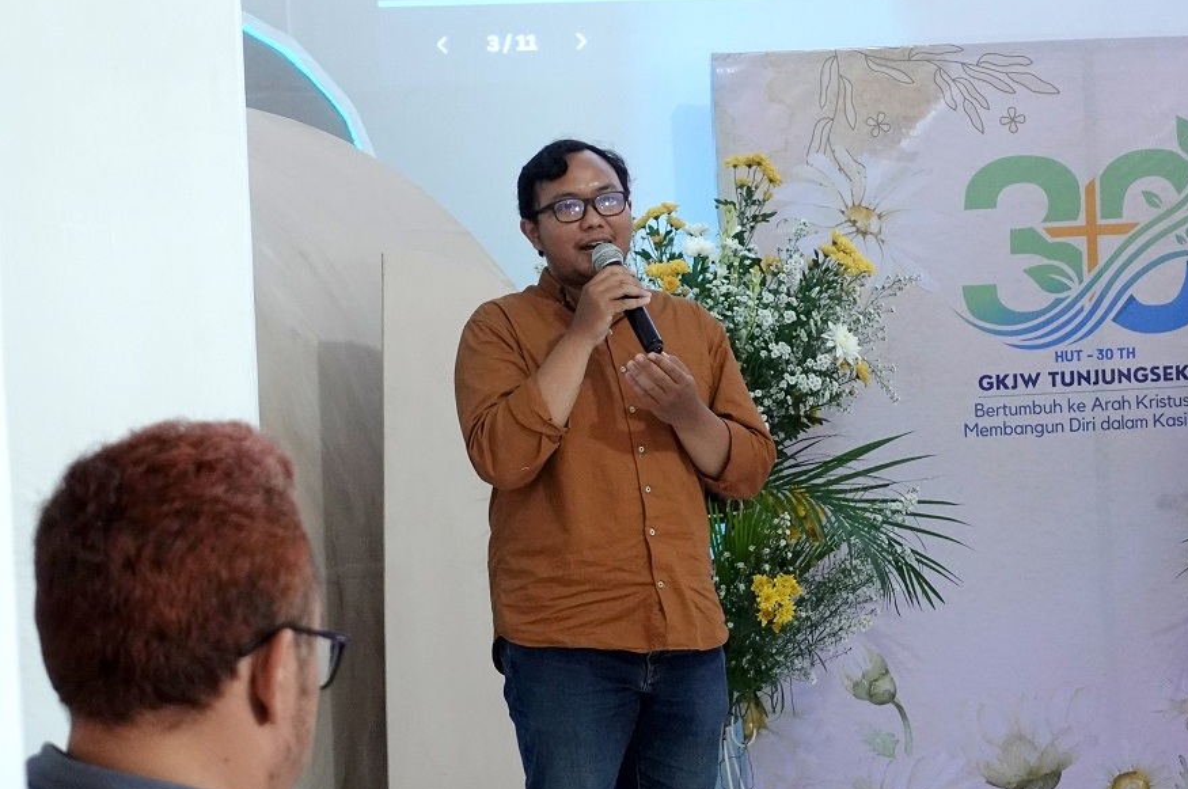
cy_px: 399
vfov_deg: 18.9
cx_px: 610
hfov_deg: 28.1
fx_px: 2373
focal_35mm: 72
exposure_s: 1/80
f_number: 2.8
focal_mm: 25.7
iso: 1250
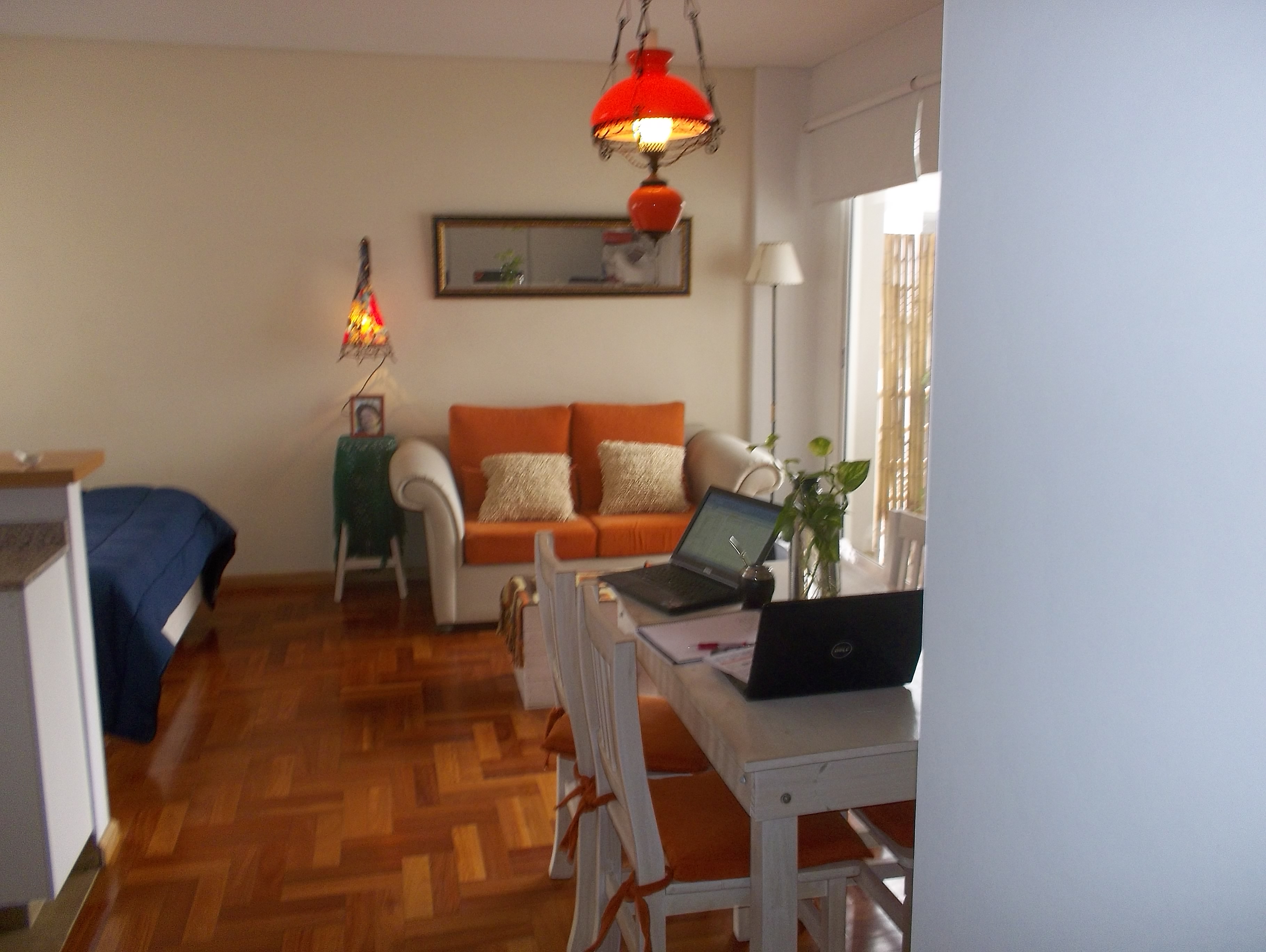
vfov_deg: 48.3
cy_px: 476
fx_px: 1061
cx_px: 633
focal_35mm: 29
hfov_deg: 61.6
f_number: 3.3
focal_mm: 4.1
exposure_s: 1/30
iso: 80
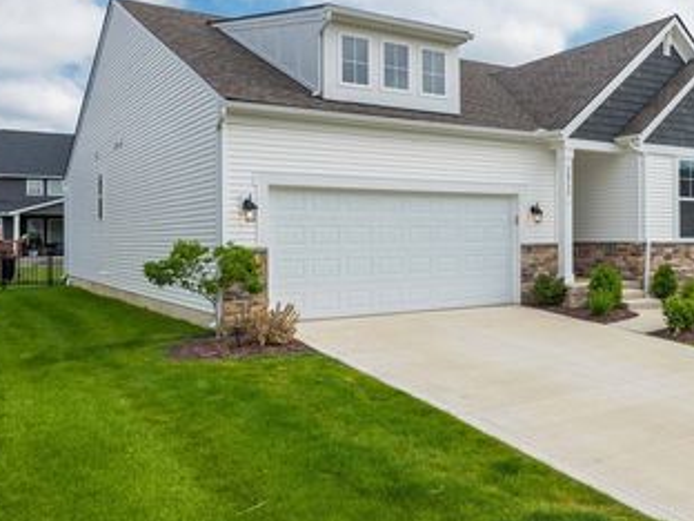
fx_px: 742
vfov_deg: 38.6
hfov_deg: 48.2
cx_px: 523
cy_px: 235
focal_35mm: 37
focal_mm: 24
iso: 100
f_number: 9
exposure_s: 1/320
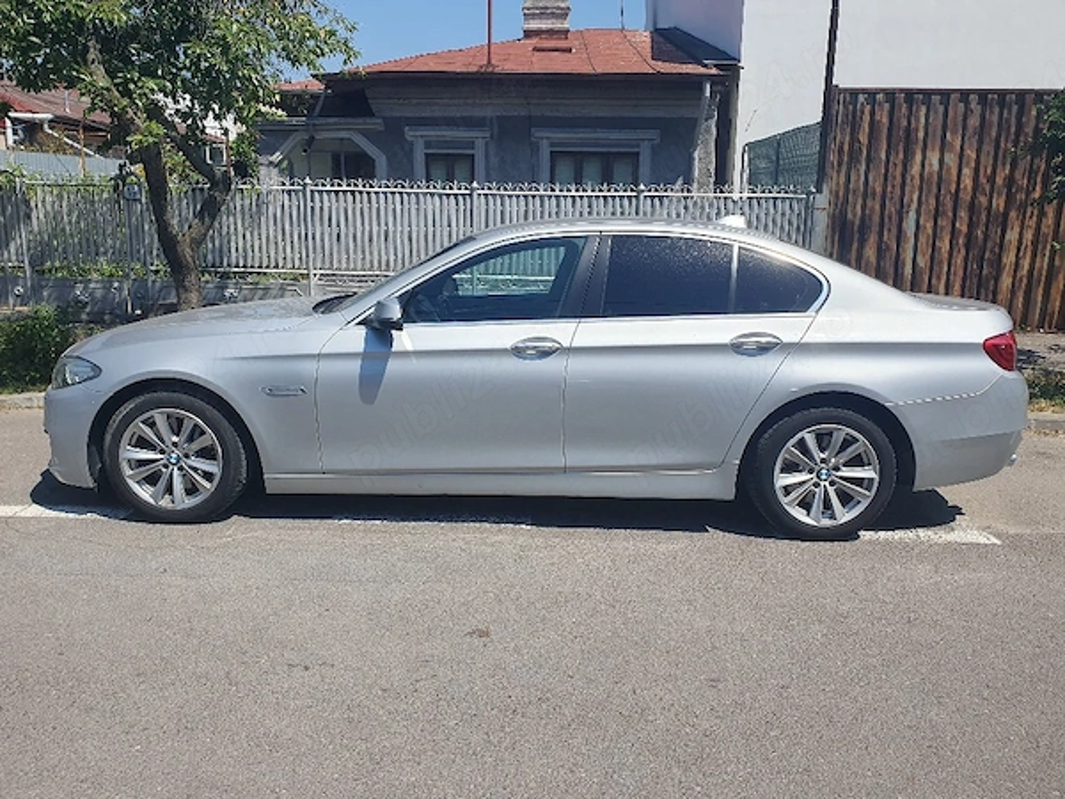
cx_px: 532
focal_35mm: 26
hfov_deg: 67.3
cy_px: 400
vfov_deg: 53.1
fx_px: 800
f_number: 2.4
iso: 50
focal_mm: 4.32
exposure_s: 1/2500
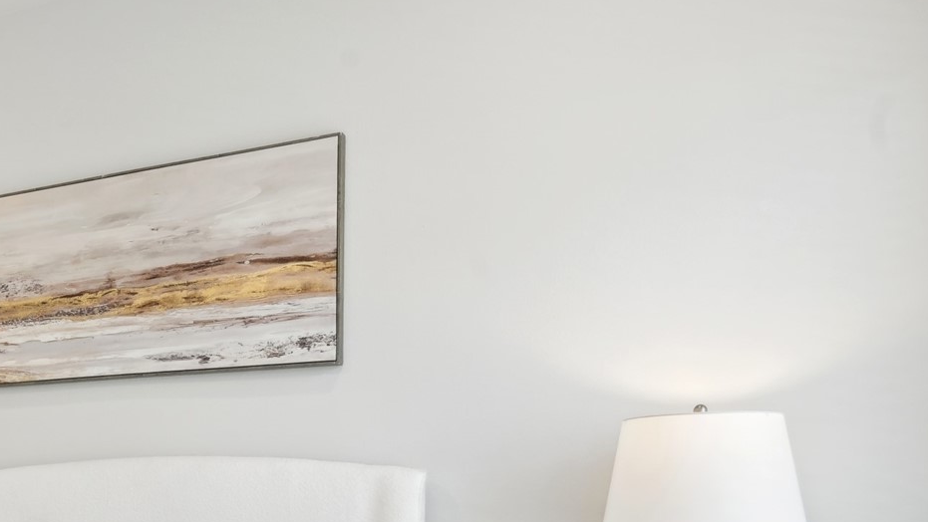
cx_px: -27
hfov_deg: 40.0
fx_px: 1083
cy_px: 492
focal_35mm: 44
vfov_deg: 26.0
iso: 400
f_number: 8
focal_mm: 18
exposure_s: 1/25
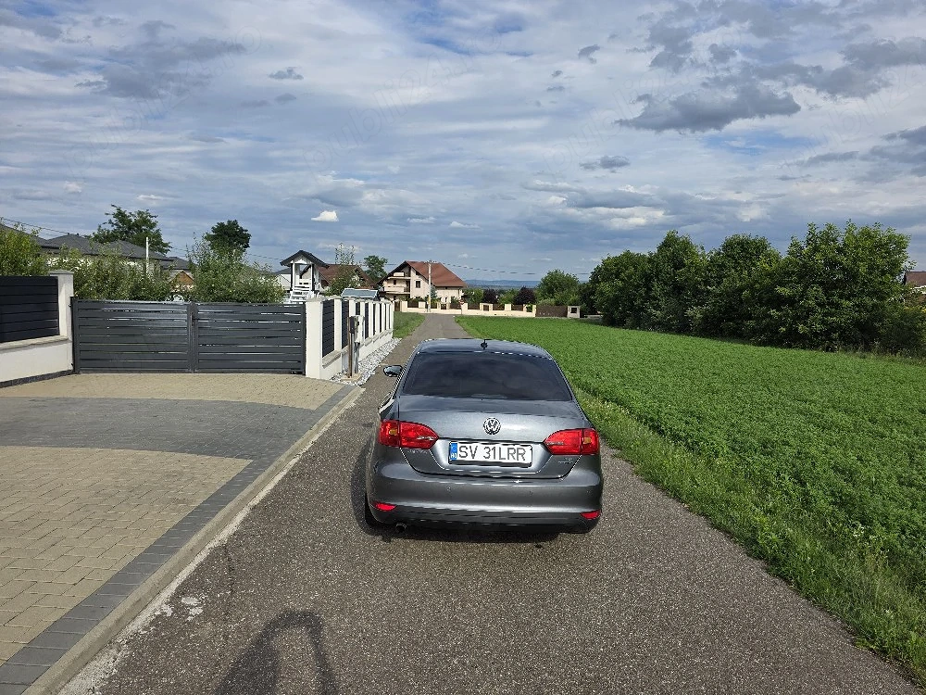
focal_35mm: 23
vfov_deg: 58.9
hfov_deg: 73.9
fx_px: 615
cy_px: 348
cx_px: 463
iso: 80
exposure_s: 1/10000
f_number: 1.7
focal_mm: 6.3
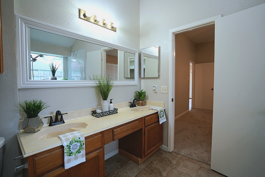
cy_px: 88
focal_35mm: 16
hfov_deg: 96.7
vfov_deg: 73.8
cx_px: 132
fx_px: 118
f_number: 4
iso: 800
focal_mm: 16
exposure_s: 1/161
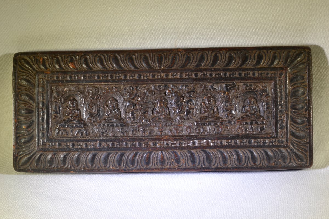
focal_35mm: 68
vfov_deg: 20.2
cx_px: 164
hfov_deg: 29.9
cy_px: 110
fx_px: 617
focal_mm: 45
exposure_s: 1/60
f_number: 10
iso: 200
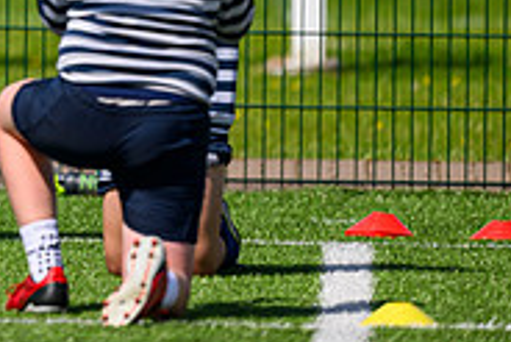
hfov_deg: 1.6
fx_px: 17870
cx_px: -267
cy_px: -168
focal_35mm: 1258
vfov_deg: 1.1
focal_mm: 400
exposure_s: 1/5000
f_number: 3.2
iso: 250
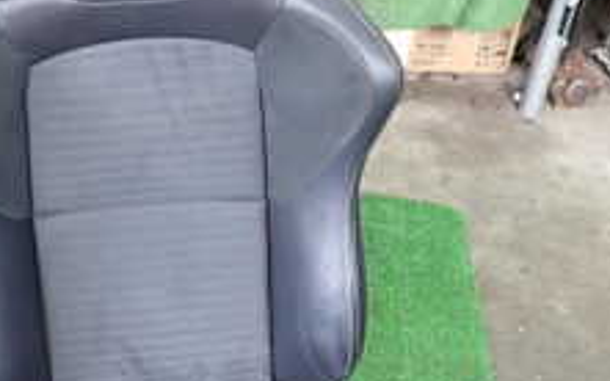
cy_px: 334
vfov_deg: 17.8
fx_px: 1197
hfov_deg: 28.5
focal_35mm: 72
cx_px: 221
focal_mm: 4.5
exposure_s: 1/30
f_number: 2
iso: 250
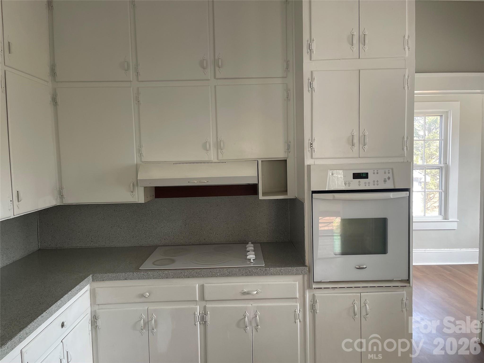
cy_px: 182
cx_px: 242
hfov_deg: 69.4
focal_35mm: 25
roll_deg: +1.4
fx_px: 350
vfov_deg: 54.9
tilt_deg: -3.8
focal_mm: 5.1
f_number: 1.6
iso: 125
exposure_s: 1/121
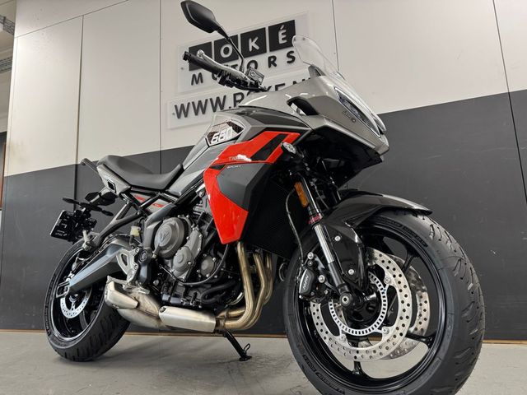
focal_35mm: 24
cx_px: 264
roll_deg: +2.1
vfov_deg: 56.8
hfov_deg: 71.6
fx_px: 365
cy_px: 198
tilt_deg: +10.7
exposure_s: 1/100
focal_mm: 6.76
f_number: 1.78
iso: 200
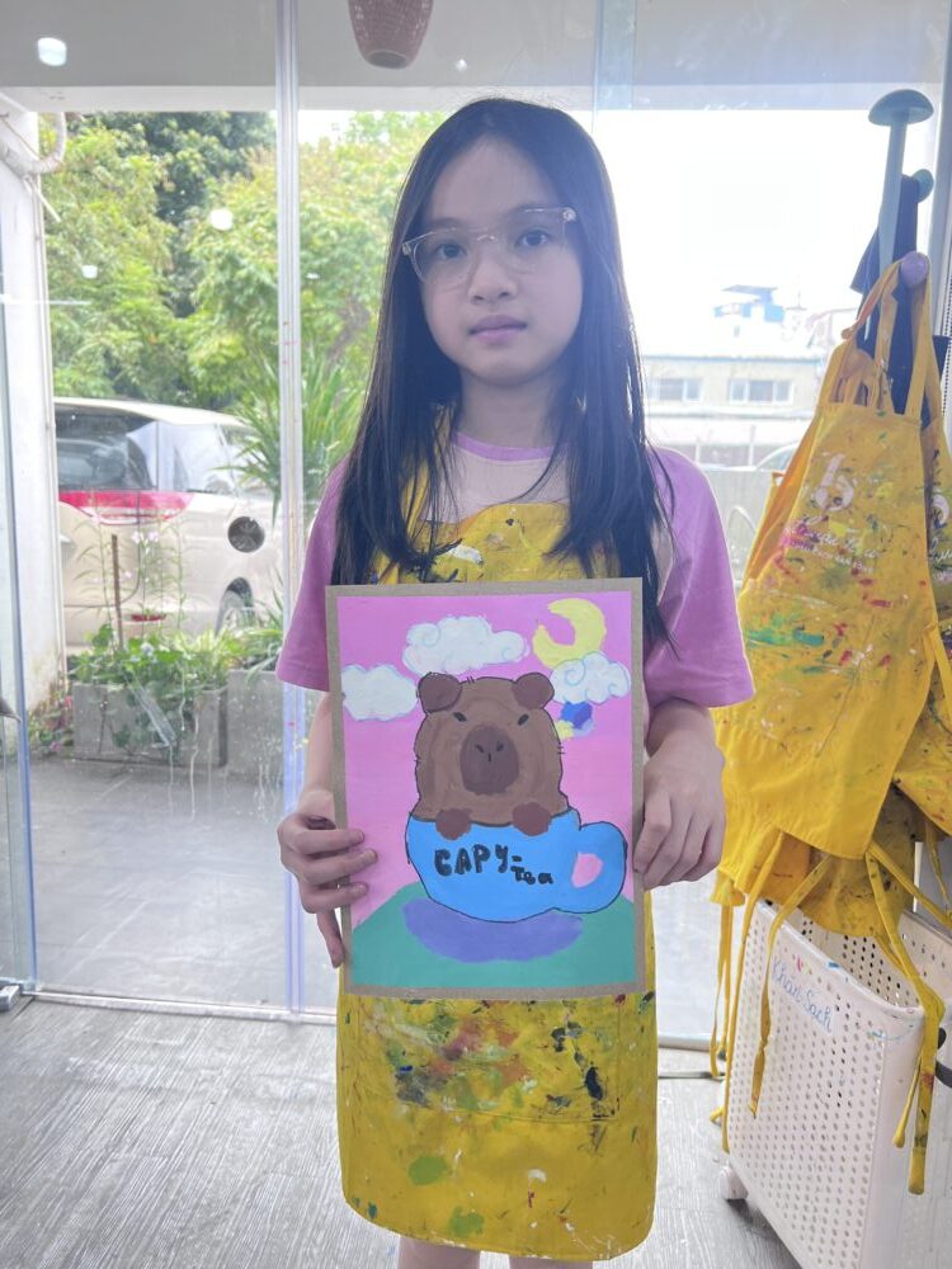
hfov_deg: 53.1
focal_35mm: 26
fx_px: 953
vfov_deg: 67.3
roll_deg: -1.7
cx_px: 476
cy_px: 634
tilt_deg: -9.2
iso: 80
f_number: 1.5
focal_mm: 5.7
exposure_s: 1/121
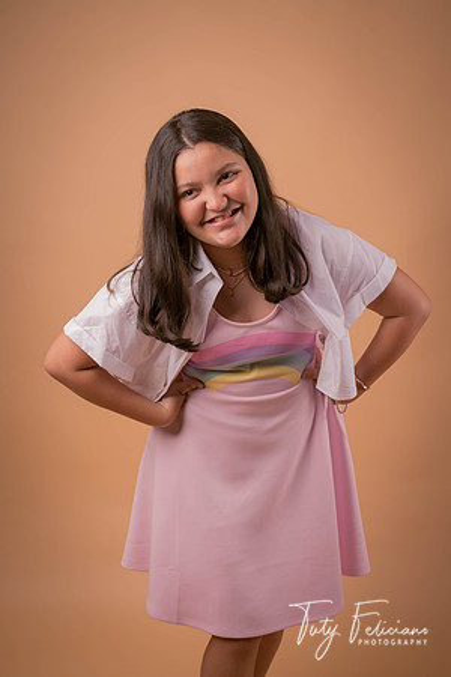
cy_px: 338
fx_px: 902
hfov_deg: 28.1
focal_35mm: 48
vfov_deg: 41.1
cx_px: 226
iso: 64
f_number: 6.3
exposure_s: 1/160
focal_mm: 48
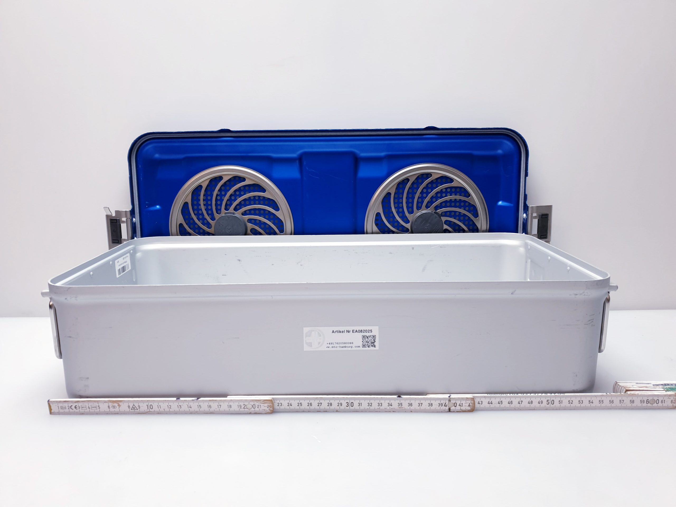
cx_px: 338
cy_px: 254
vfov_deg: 53.1
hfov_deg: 67.3
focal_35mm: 26
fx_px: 508
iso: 64
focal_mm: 4.3
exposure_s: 1/100
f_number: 1.5
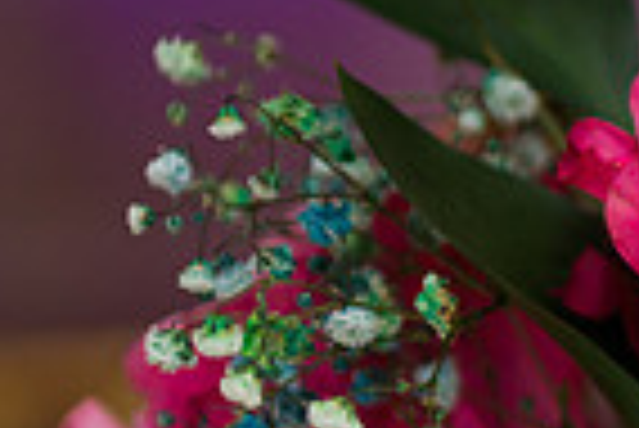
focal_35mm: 228
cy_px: 239
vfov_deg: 6.0
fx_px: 4051
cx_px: 1112
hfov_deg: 8.7
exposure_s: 1/200
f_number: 3.2
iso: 640
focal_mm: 56
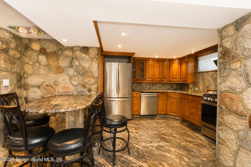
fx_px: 105
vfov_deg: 77.3
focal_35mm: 15
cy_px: 84
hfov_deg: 100.4
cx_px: 126
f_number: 8
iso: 2000
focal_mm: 10
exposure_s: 1/60
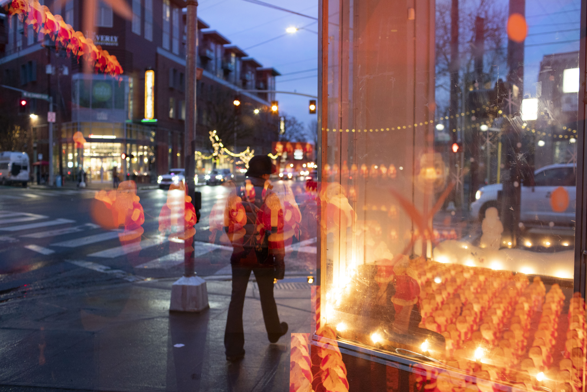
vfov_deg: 37.9
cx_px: 294
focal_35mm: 35
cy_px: 196
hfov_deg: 54.4
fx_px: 571
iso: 2500
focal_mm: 35
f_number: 3.2
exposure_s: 1/100
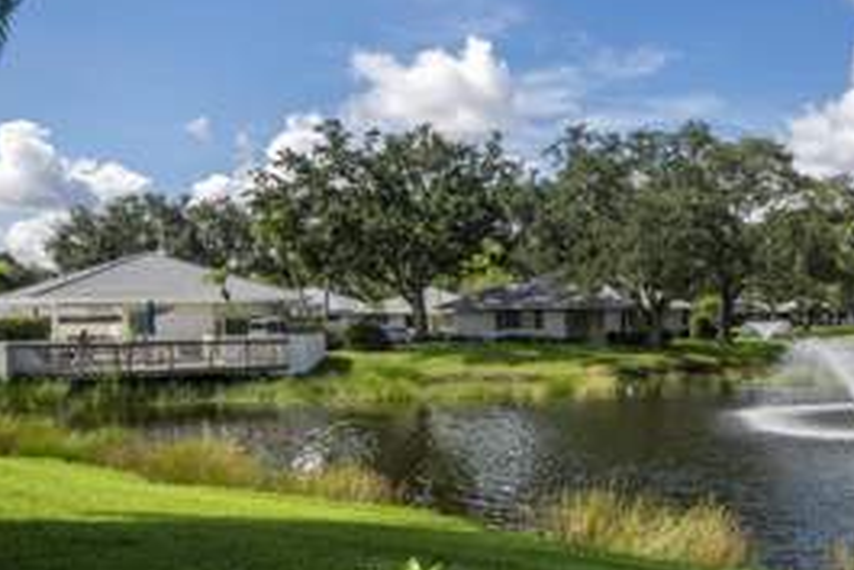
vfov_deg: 35.0
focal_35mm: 38
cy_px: 325
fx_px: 902
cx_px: 690
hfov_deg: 47.7
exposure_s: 1/320
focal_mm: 14
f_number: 8
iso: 100
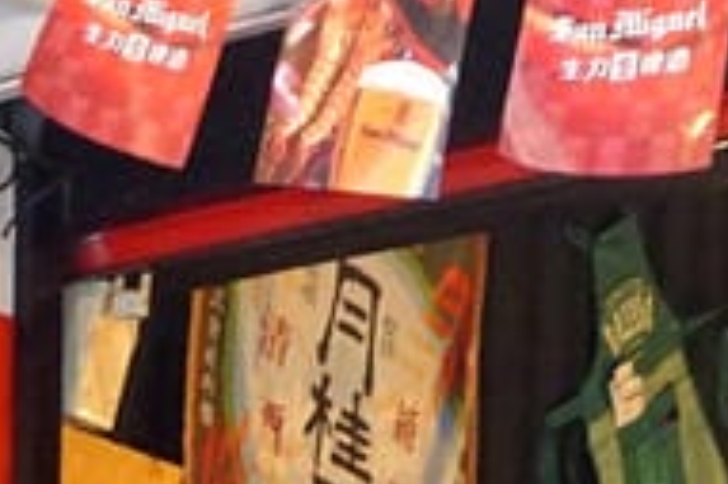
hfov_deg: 12.7
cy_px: 1341
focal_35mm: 151
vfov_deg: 8.0
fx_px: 3051
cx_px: -461
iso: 3200
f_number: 8
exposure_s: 1/15
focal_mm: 16
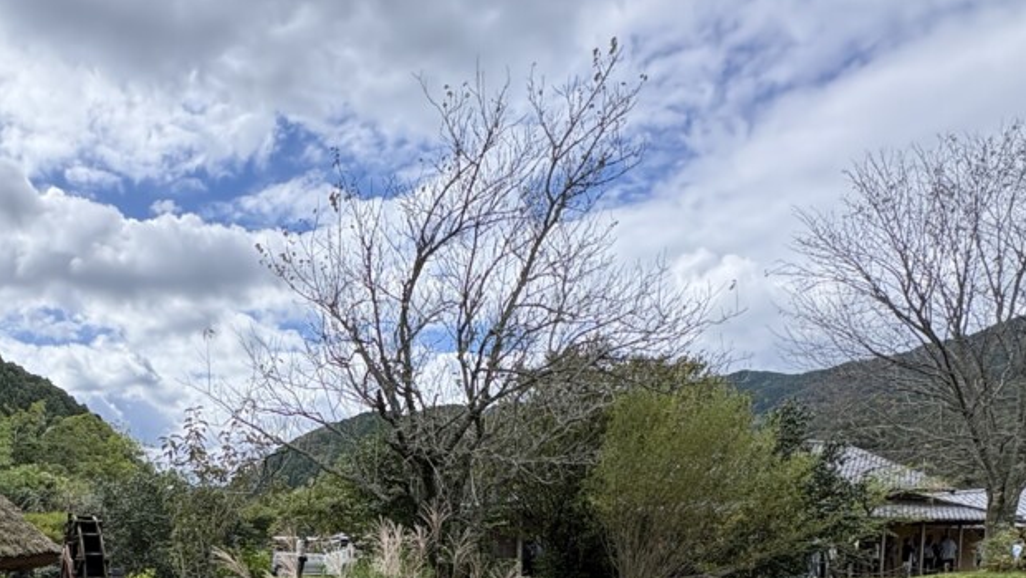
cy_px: 640
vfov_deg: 32.2
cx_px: 278
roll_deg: +0.8
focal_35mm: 32
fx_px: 871
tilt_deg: -3.5
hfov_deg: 58.4
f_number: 2.2
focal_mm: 2.22
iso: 64
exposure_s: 1/664
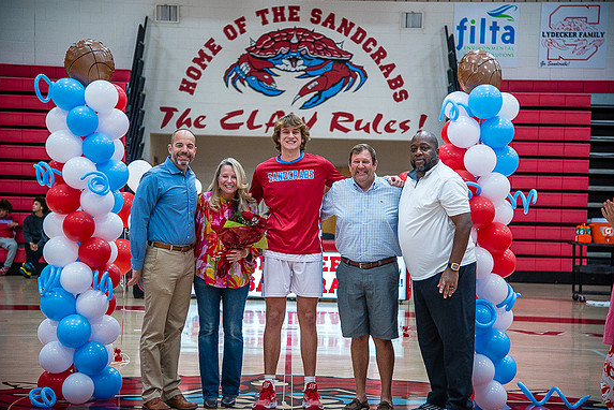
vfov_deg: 16.5
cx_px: 306
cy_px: 206
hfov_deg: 24.5
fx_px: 1416
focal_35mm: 83
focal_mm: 82
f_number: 4
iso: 2000
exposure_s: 1/320
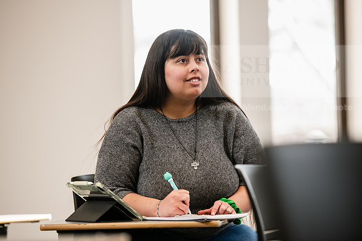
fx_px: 1609
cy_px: 120
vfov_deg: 8.6
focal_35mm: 160
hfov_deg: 12.8
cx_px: 181
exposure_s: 1/200
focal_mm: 160
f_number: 3.5
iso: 800
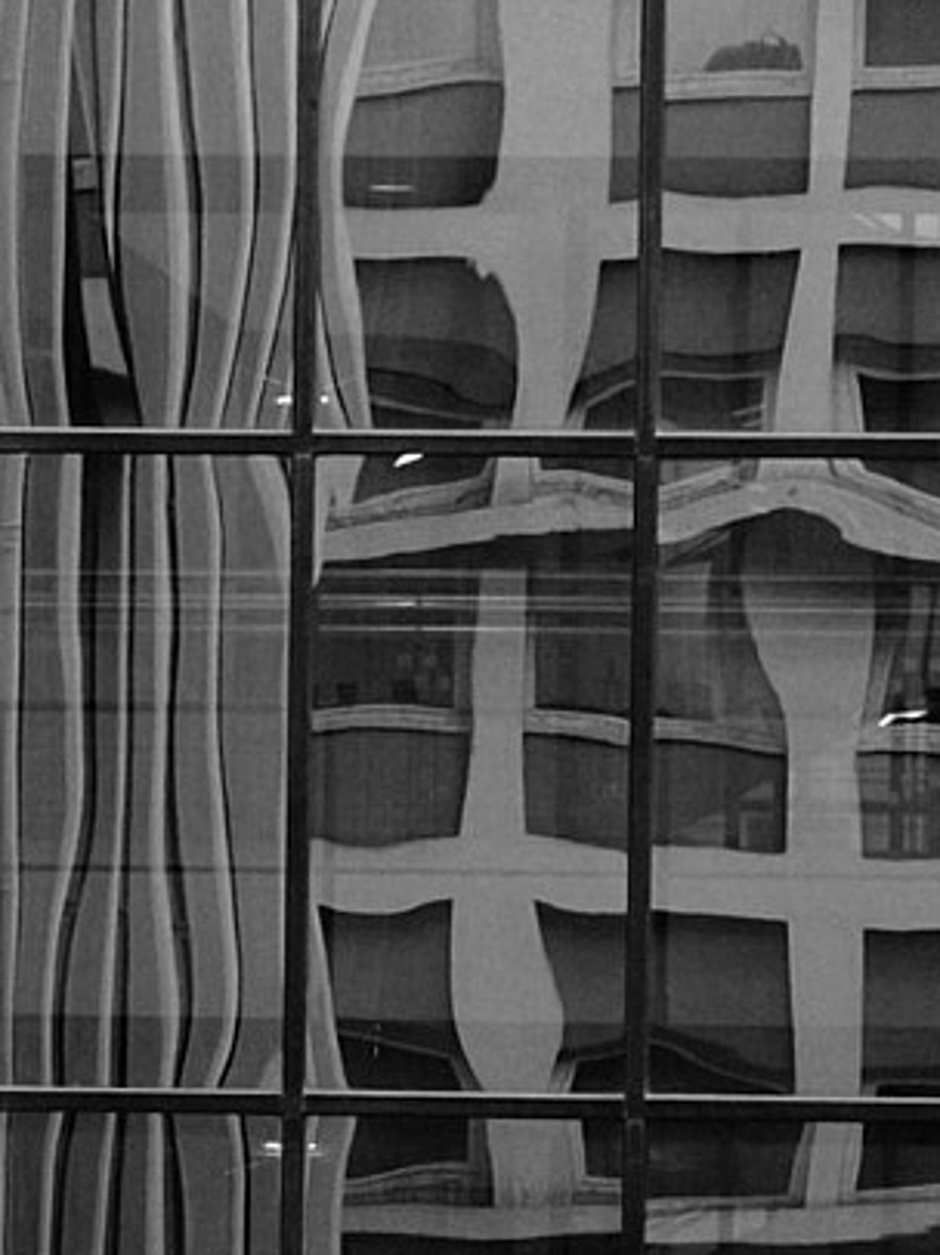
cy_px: 423
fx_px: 7285
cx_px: -139
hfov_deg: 7.3
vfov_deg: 9.8
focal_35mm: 201
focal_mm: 35
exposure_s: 1/50
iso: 1000
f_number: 4
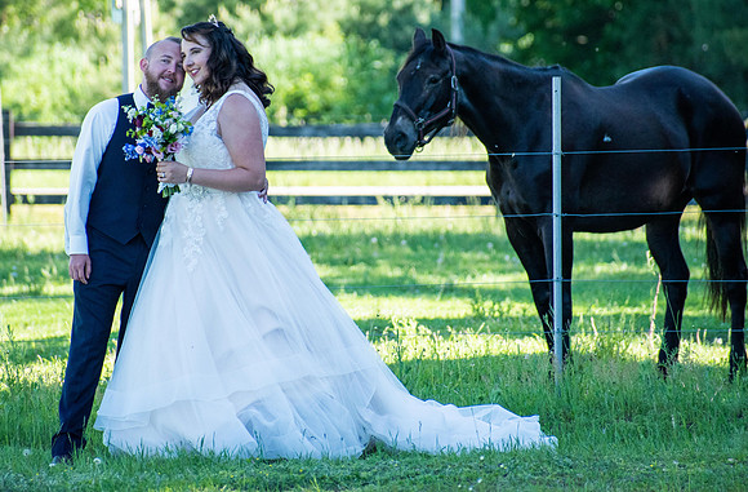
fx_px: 10594
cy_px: 209
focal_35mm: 512
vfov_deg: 2.7
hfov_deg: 4.0
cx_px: 324
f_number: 6.3
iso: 800
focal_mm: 300
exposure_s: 1/640
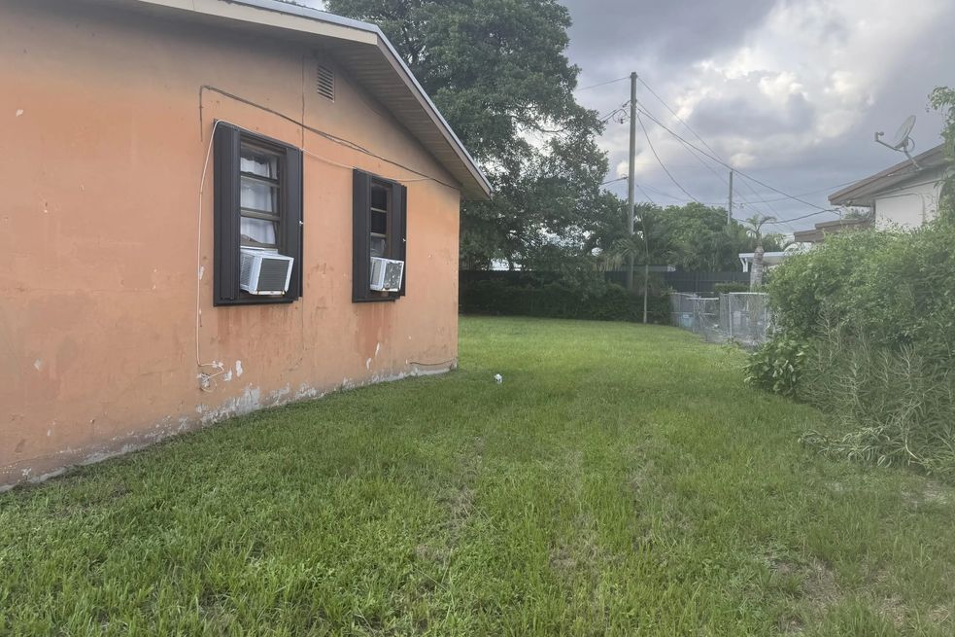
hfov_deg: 69.4
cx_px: 466
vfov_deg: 49.5
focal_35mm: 26
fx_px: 690
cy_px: 311
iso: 80
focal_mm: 6.76
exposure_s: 1/802
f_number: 1.78
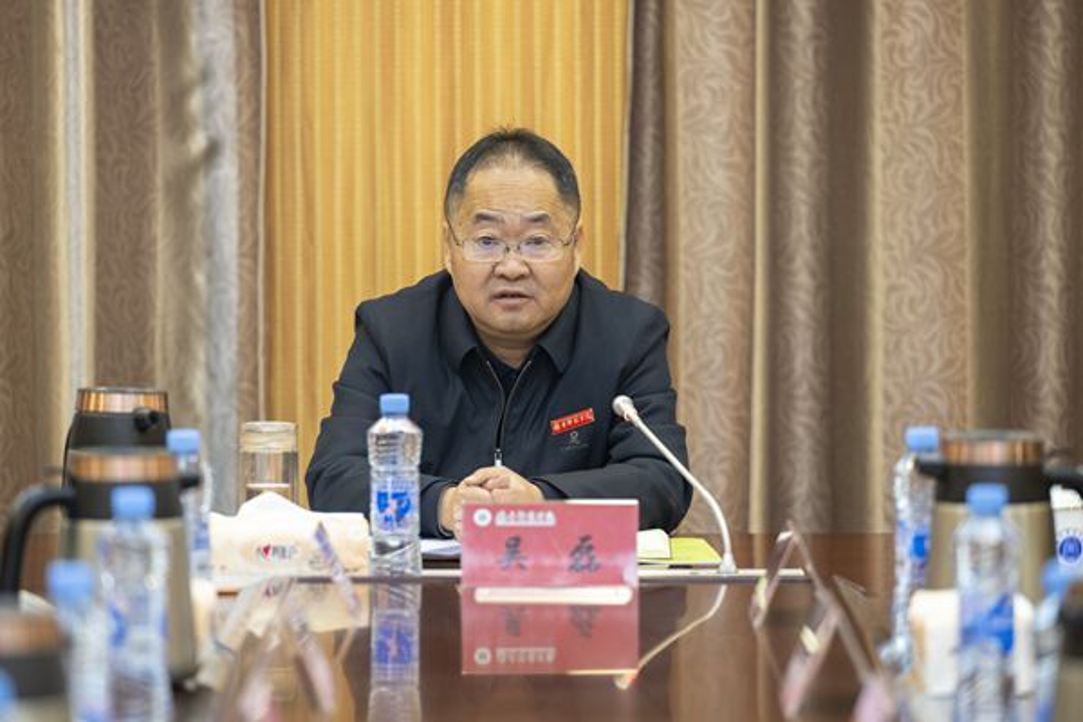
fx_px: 6016
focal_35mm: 200
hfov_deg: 10.3
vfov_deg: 6.9
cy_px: 361
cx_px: 542
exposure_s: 1/160
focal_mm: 200
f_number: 3.5
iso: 1000
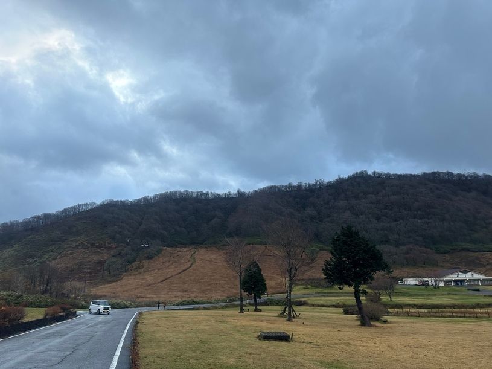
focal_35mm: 24
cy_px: 184
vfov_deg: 56.8
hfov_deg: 71.6
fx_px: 341
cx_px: 246
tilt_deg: +16.6
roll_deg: -1.5
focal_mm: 6.86
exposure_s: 1/361
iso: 80
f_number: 1.78
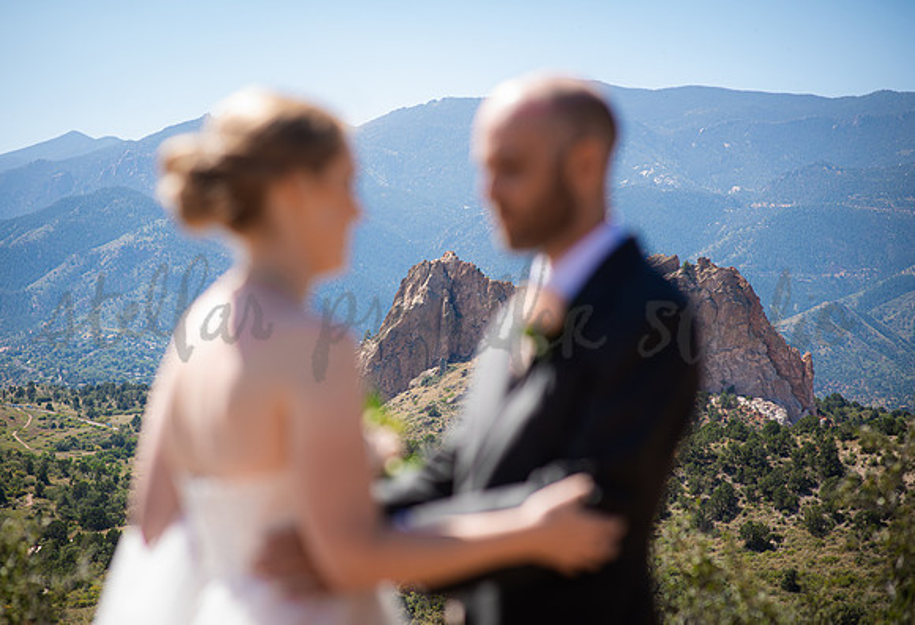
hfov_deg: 22.8
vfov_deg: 15.7
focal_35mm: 89
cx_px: 434
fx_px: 2270
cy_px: 320
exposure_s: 1/800
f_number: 3.2
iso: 100
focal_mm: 85
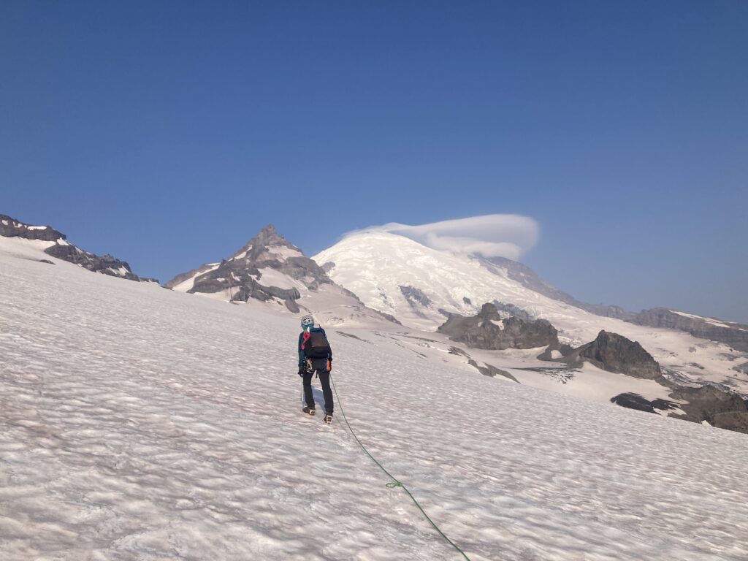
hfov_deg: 63.4
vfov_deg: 49.7
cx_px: 374
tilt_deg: +22.2
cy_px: 280
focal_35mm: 28
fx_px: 605
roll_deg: +3.3
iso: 25
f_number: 1.8
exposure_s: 1/3472
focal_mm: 3.99
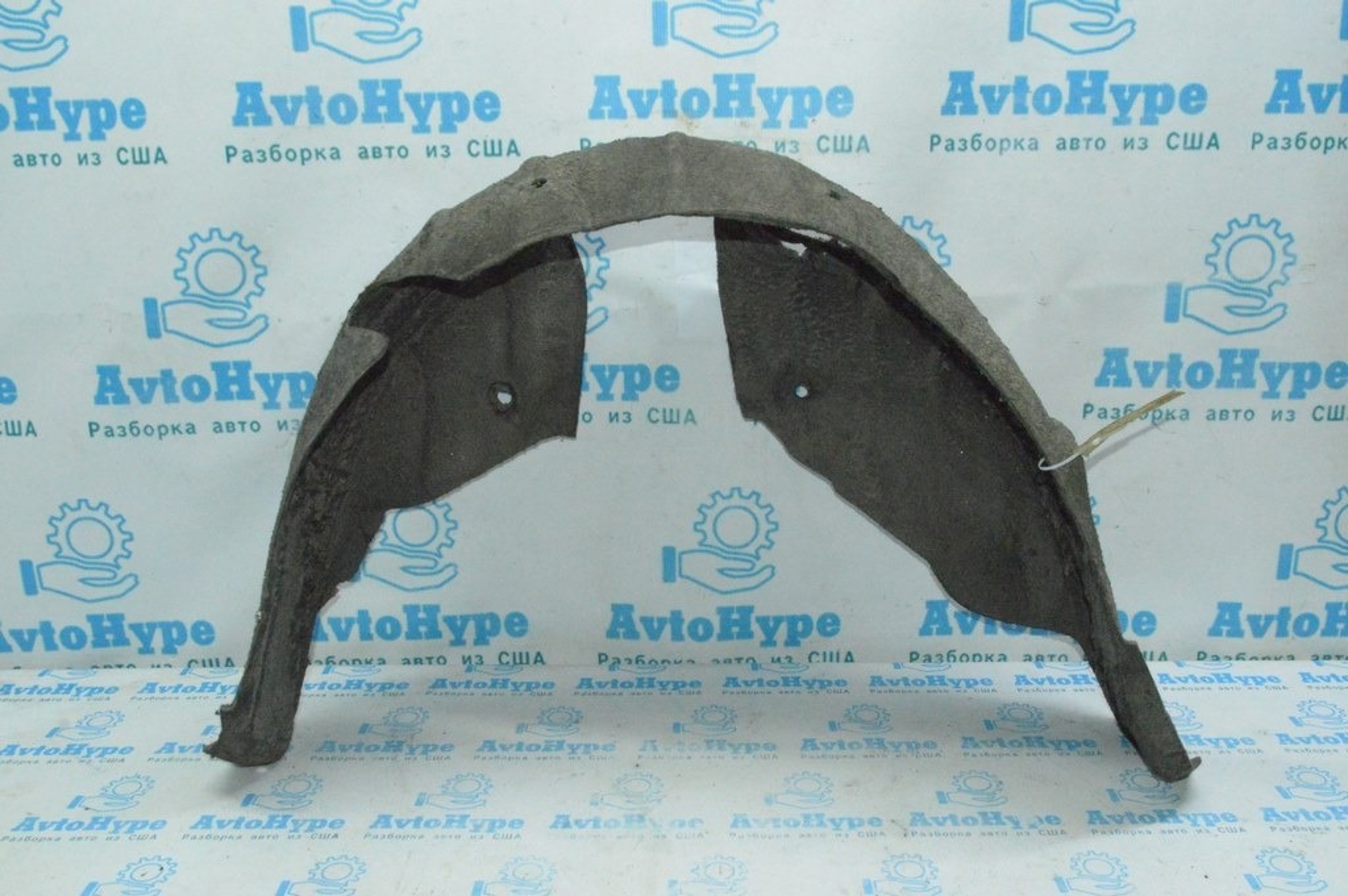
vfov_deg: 39.9
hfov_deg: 57.3
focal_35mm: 33
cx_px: 674
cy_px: 448
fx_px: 1235
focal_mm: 22
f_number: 16
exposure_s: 1/200
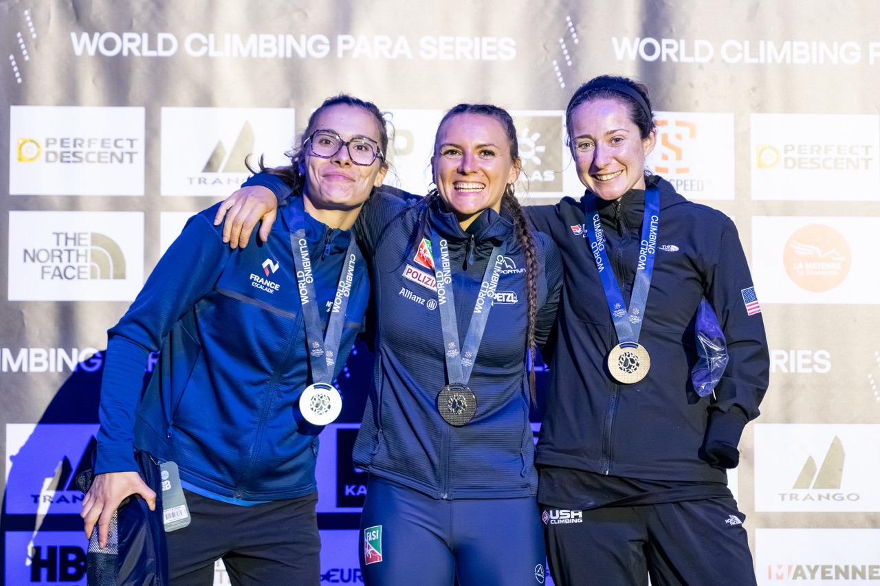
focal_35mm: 101
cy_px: 293
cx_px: 440
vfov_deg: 13.5
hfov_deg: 20.2
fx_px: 2468
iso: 10000
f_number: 4
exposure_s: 1/800
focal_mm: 101
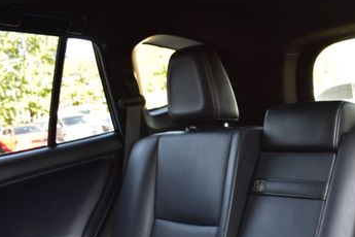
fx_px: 493
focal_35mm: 50
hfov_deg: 37.0
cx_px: 320
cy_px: 198
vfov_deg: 26.4
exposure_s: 1/20
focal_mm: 18
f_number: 6.3
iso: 400
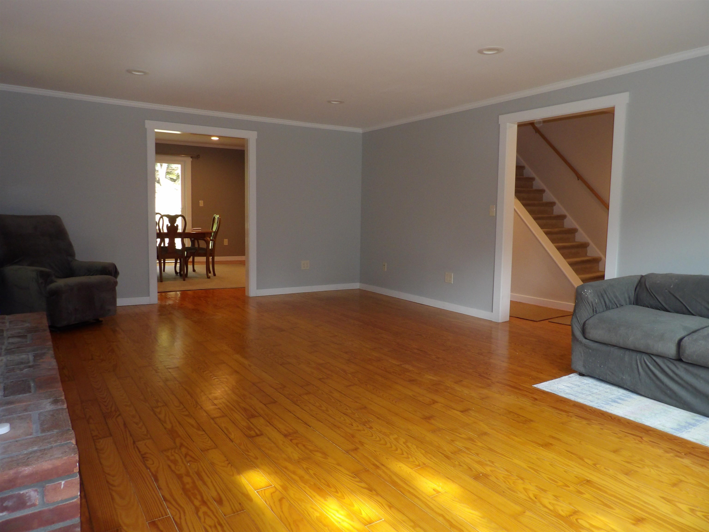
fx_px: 492
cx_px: 354
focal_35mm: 24
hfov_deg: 71.6
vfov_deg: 56.8
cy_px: 266
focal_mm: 4.3
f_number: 3.2
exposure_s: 1/33
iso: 200
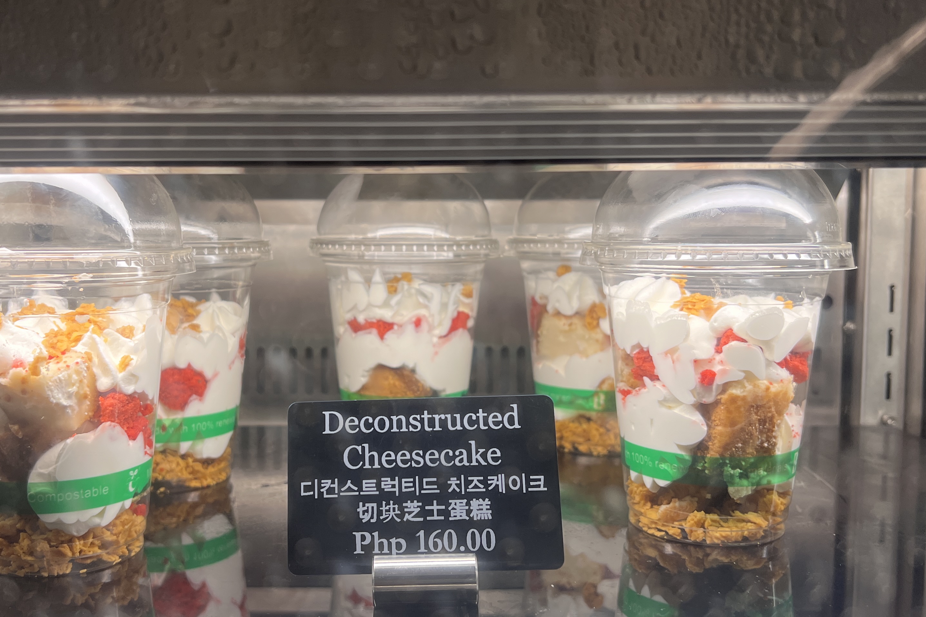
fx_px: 977
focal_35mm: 38
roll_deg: -0.1
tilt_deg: -4.6
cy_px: 315
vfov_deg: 35.1
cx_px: 387
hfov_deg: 50.5
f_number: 1.5
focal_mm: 5.7
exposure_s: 1/120
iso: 64
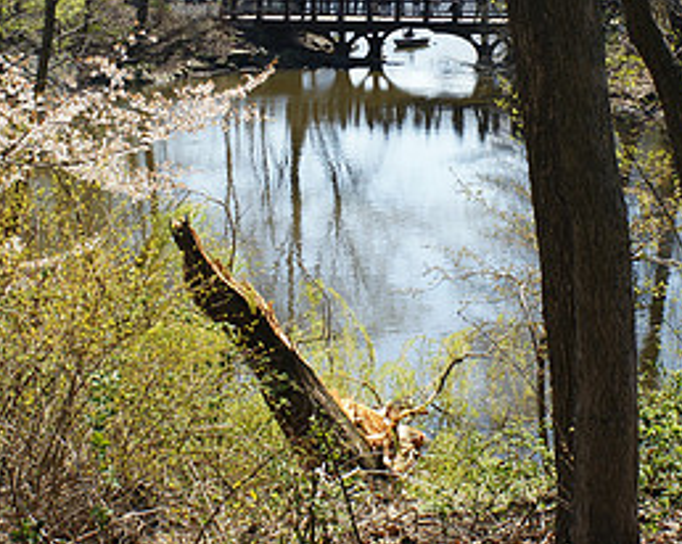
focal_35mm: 95
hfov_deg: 20.2
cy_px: 81
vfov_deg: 16.0
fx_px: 1916
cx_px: 389
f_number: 11
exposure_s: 1/100
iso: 200
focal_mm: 30
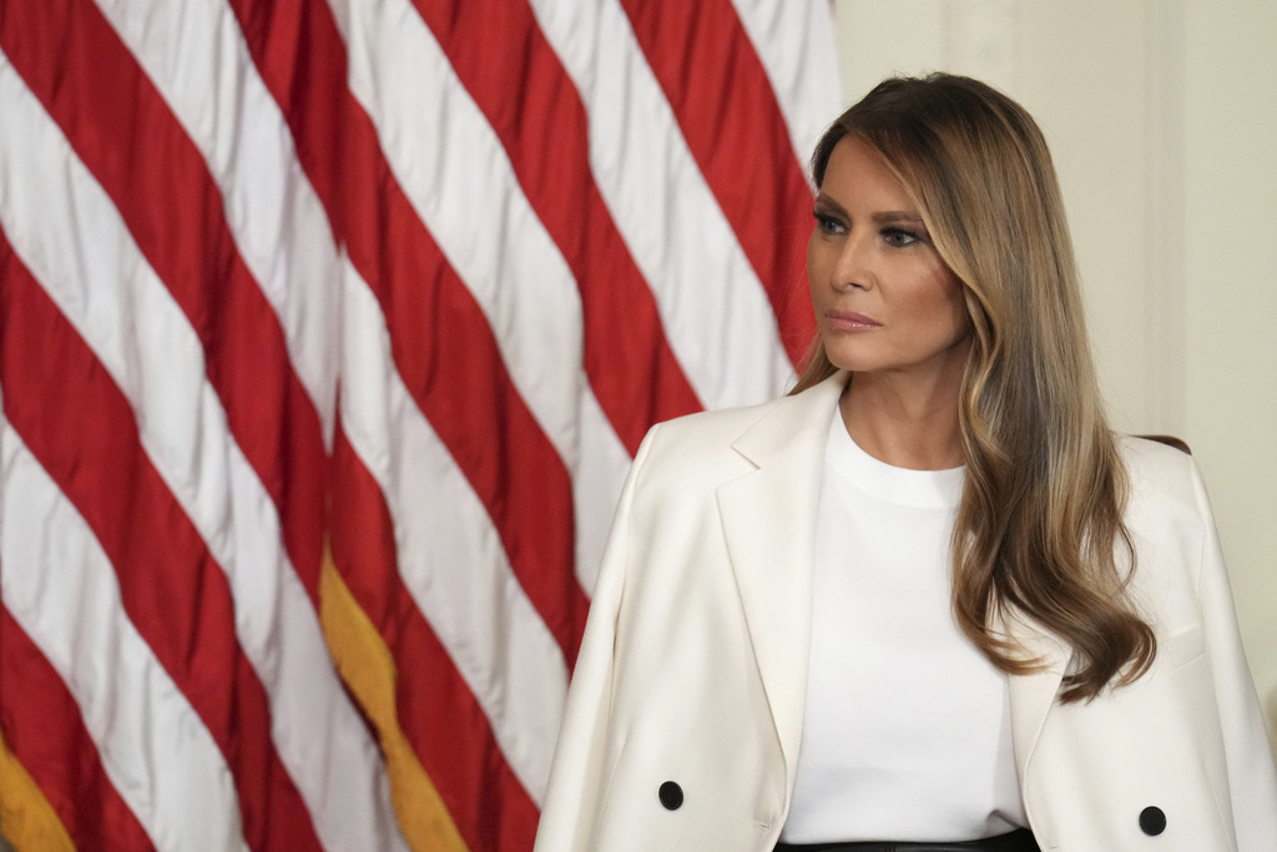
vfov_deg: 4.6
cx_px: 638
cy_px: 426
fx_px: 10642
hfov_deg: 6.9
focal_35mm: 300
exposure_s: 1/320
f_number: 3.2
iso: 6400
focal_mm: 200
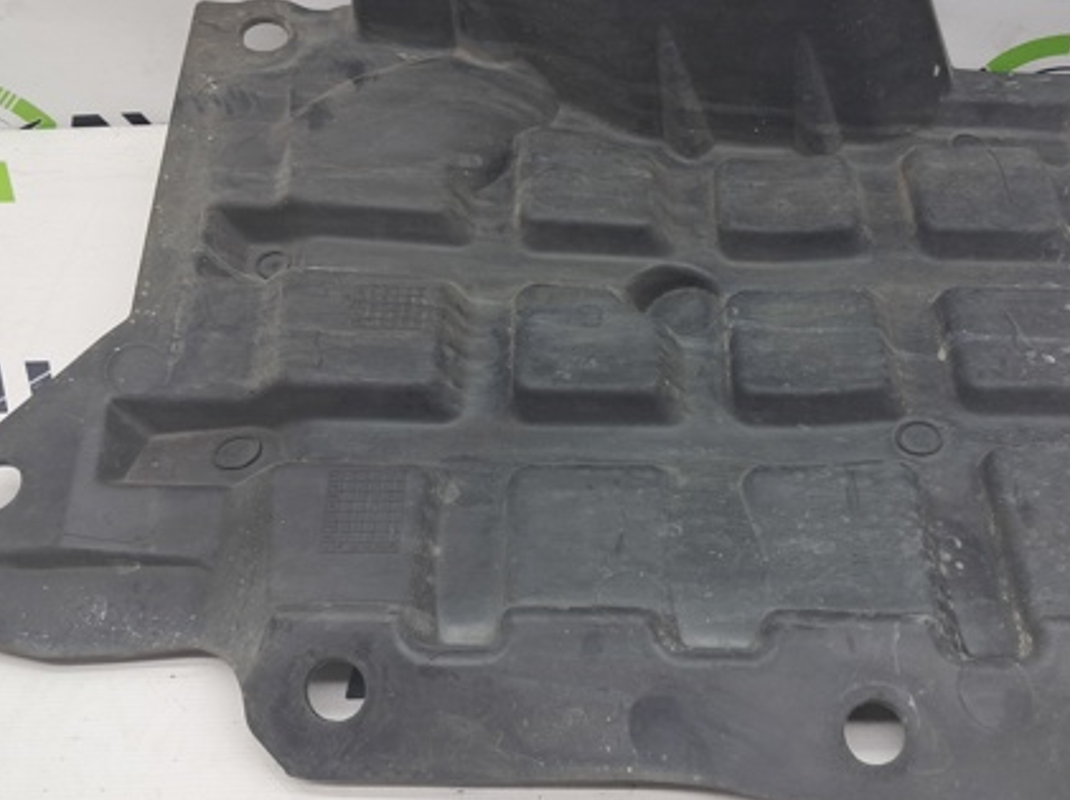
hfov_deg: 45.5
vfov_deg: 35.1
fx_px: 1266
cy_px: 405
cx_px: 653
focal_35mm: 41
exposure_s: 1/50
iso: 50
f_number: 1.8
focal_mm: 4
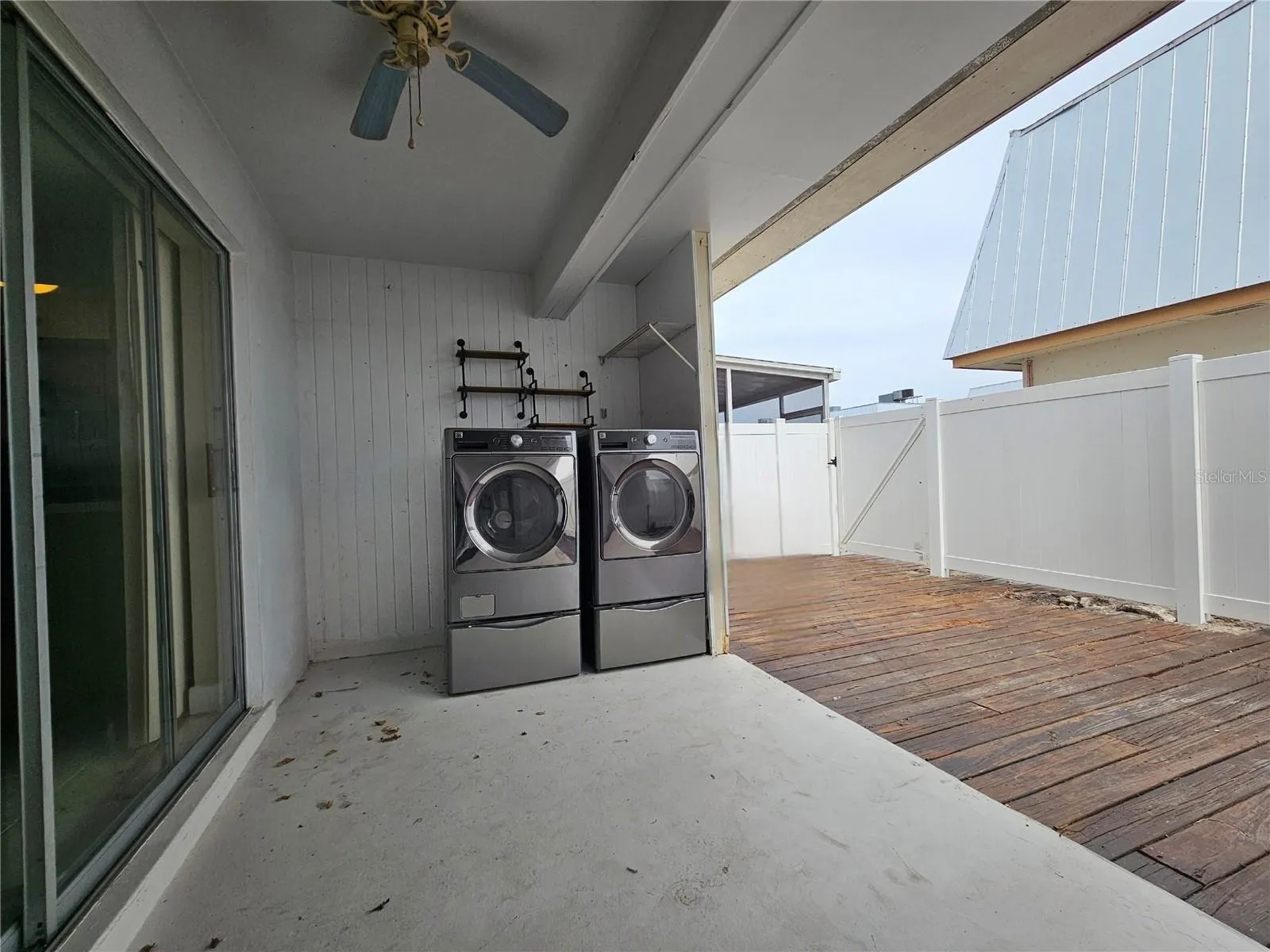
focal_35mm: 13
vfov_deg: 89.9
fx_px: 477
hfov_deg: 106.2
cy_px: 476
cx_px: 635
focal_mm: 2.2
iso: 50
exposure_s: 1/1111
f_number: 2.2
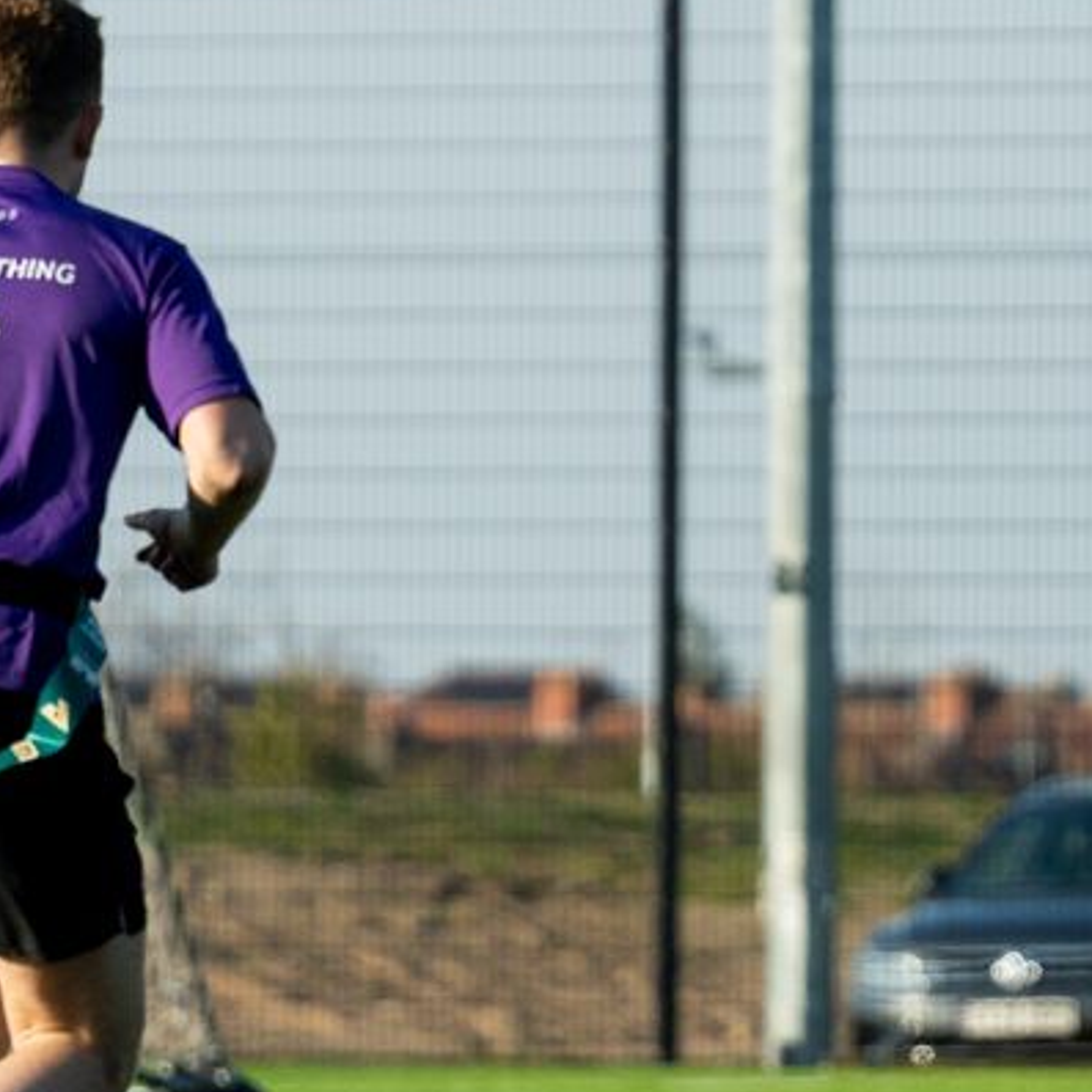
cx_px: 1510
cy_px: 495
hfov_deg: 3.0
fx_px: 21129
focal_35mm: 592
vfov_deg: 3.0
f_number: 3.5
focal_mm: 180
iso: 500
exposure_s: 1/4000
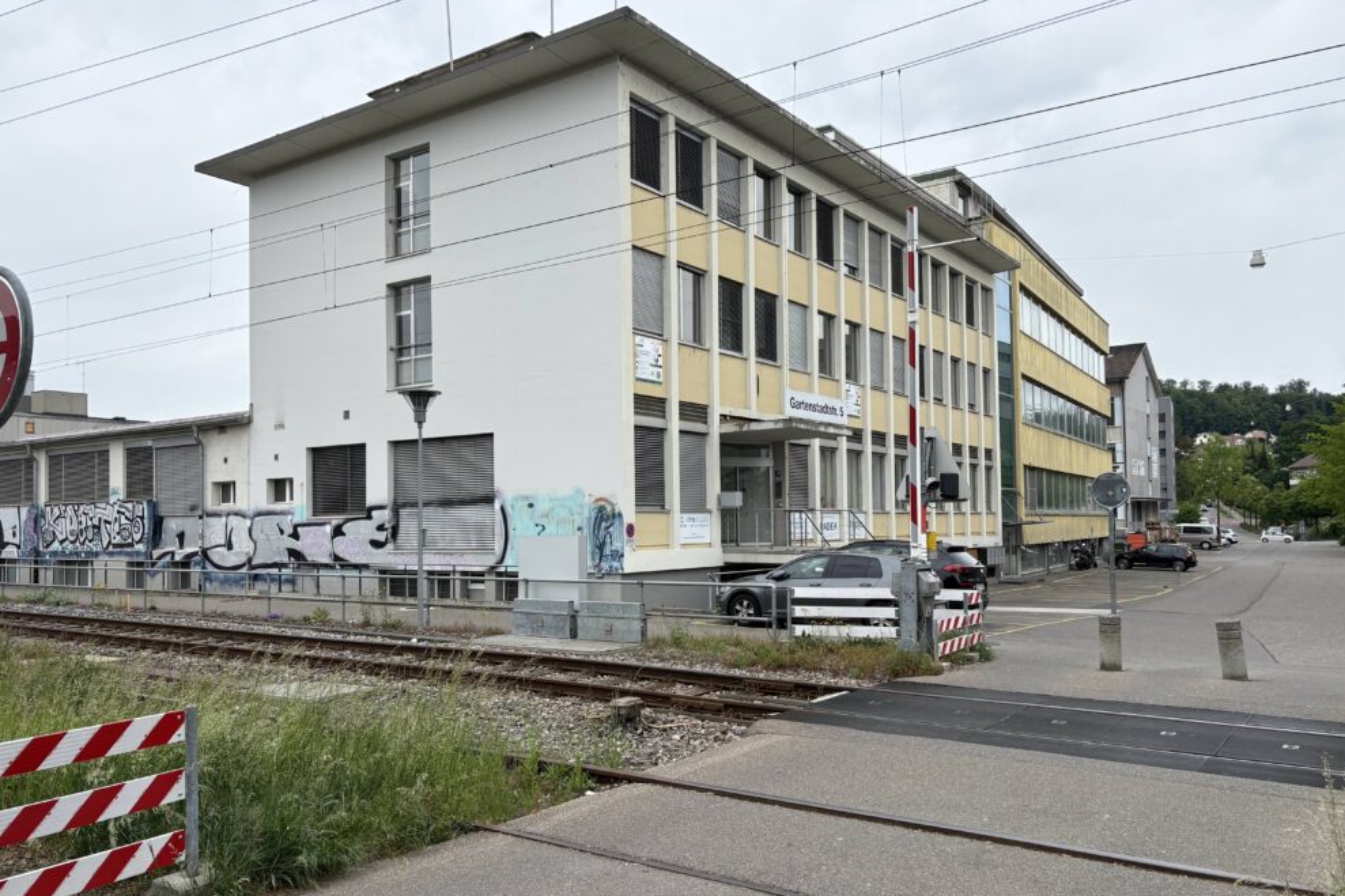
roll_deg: +0.8
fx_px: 1046
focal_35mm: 28
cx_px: 654
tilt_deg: +2.0
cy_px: 488
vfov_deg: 46.3
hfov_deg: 65.5
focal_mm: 5.96
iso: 50
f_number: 1.6
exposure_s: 1/1287
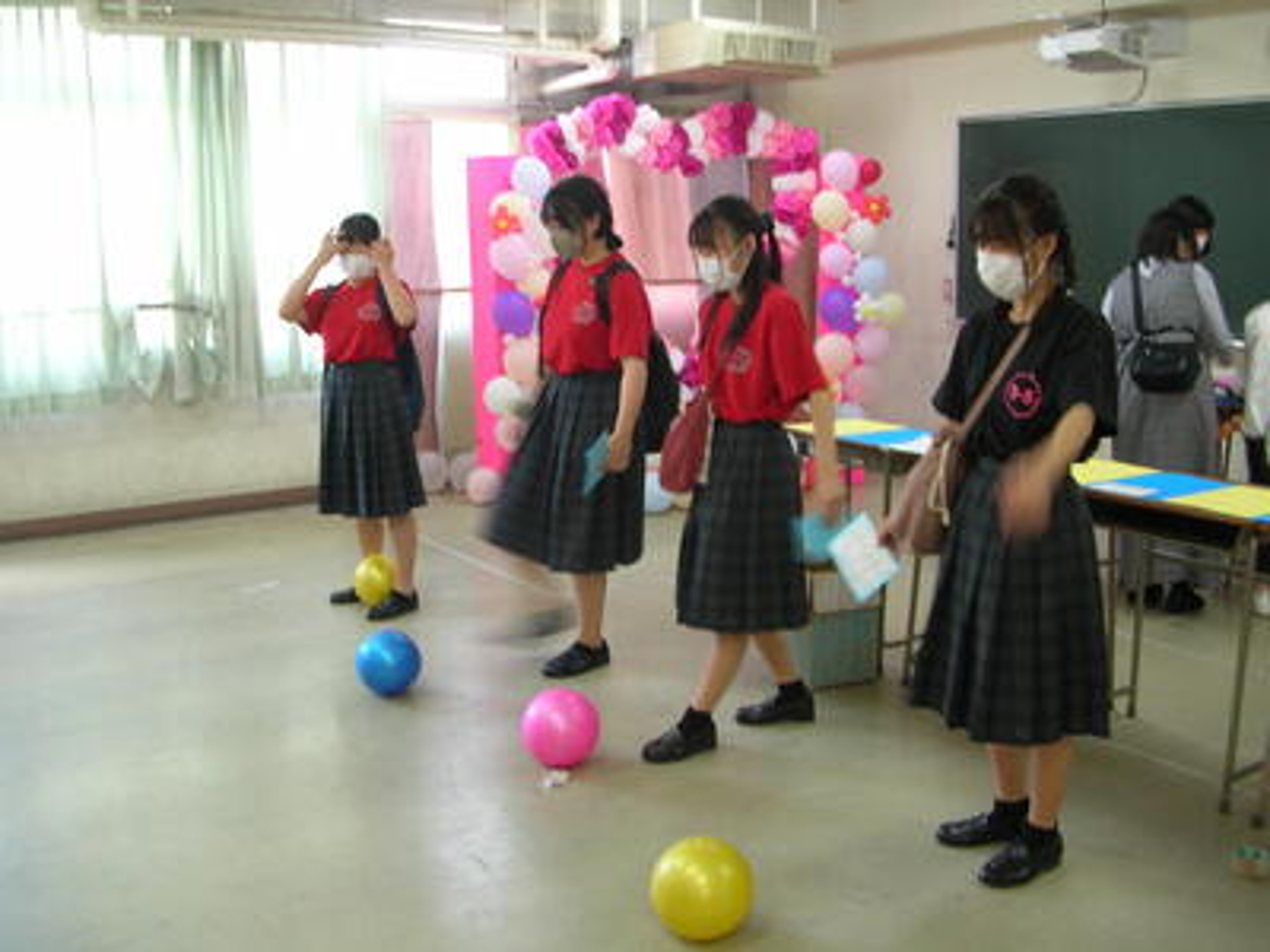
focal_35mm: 35
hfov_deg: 52.6
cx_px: 635
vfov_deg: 40.7
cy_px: 476
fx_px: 1284
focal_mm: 5.8
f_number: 2.8
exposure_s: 1/10.1
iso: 50
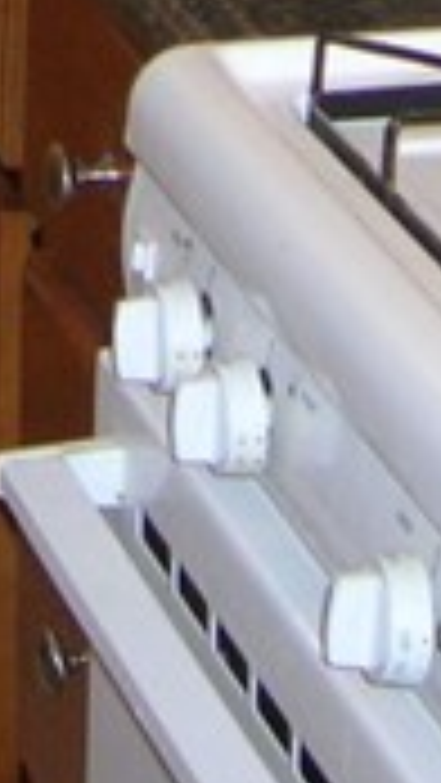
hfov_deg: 5.6
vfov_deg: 9.2
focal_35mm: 218
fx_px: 4528
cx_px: -45
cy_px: -886
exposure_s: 1/60.1
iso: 85
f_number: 2.9
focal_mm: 5.7
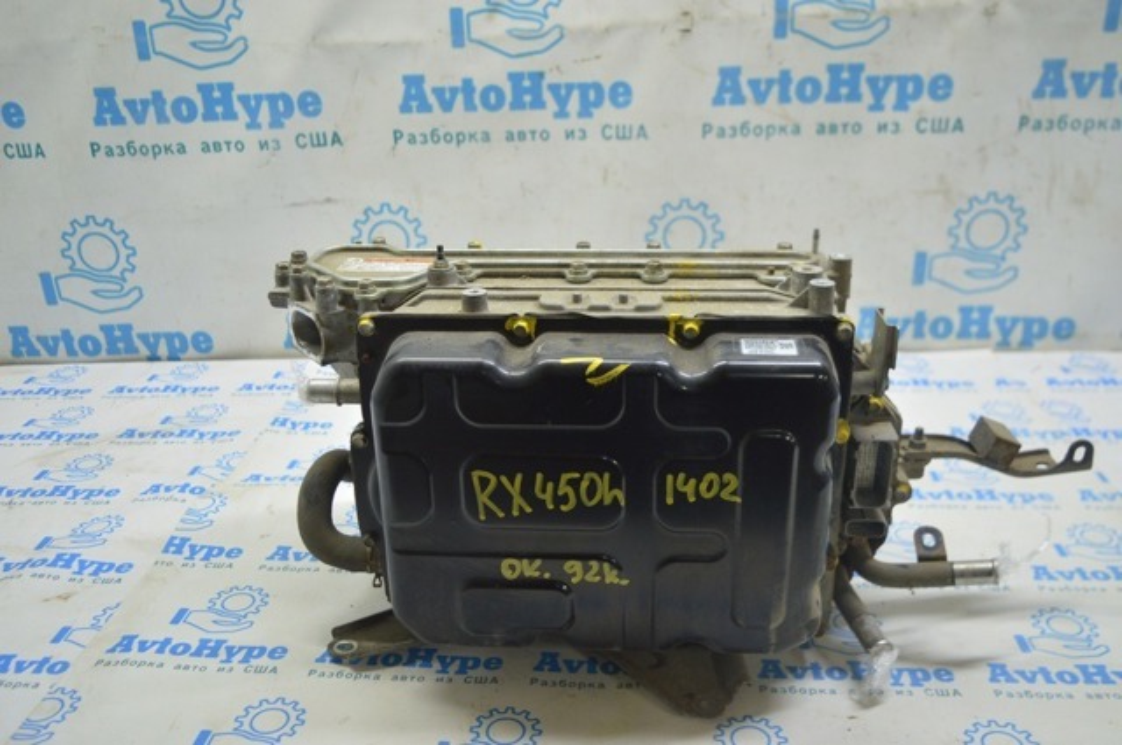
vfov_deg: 39.9
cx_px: 561
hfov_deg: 57.3
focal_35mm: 33
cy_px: 372
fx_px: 1027
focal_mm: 22
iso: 400
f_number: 3.8
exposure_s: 1/40
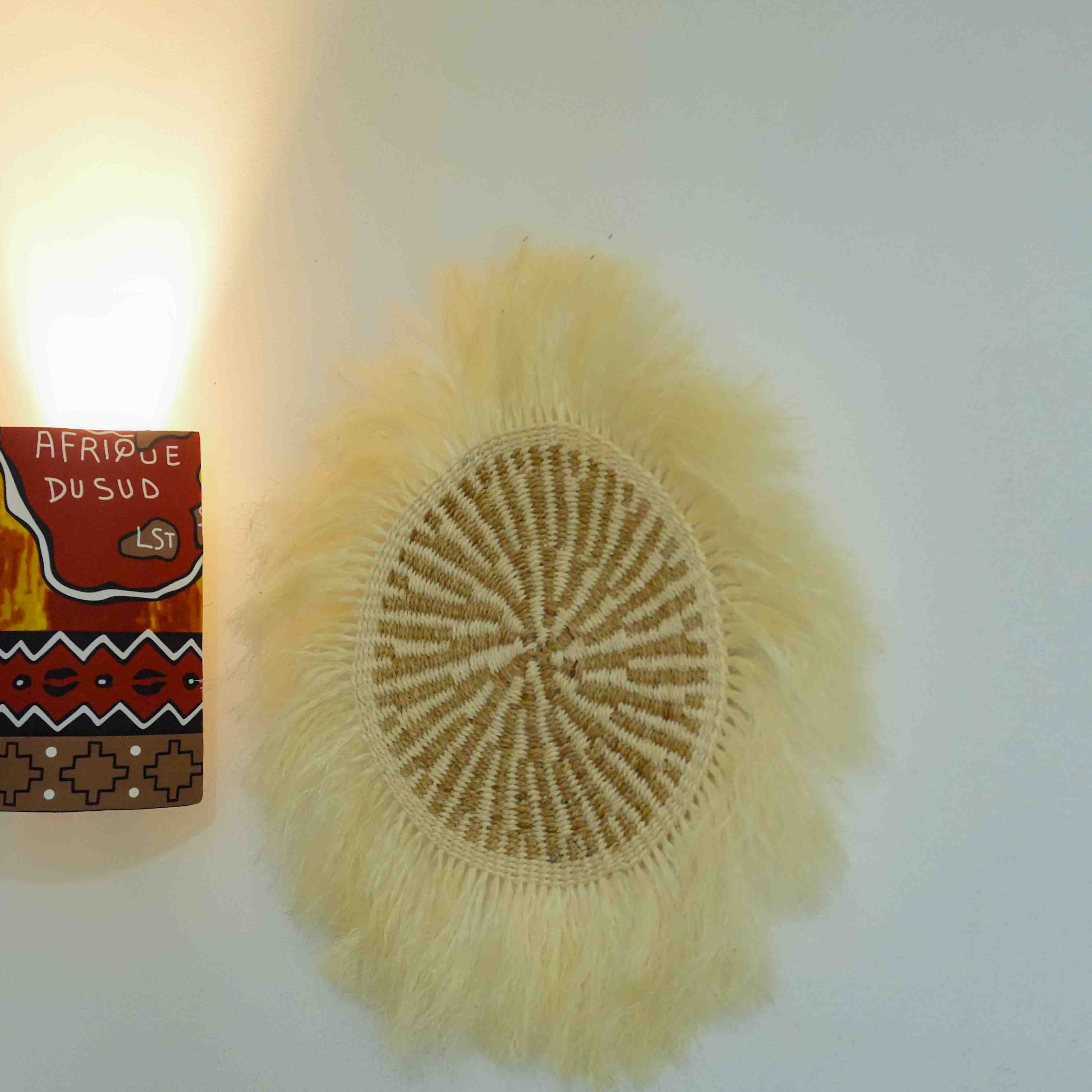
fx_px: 2070
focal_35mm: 58
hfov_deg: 29.5
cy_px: 545
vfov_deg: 29.6
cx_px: 424
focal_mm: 30
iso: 3200
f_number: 5.6
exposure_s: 1/100
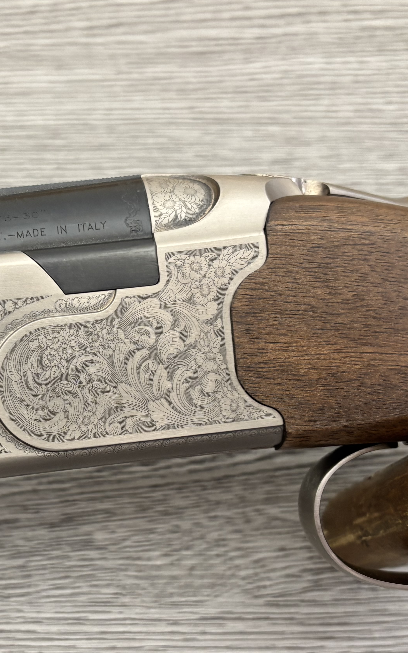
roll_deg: +2.7
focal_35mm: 47
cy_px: 391
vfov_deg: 42.4
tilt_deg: +15.9
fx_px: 836
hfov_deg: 27.1
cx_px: 112
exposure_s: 1/50
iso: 160
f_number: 1.6
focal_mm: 5.96
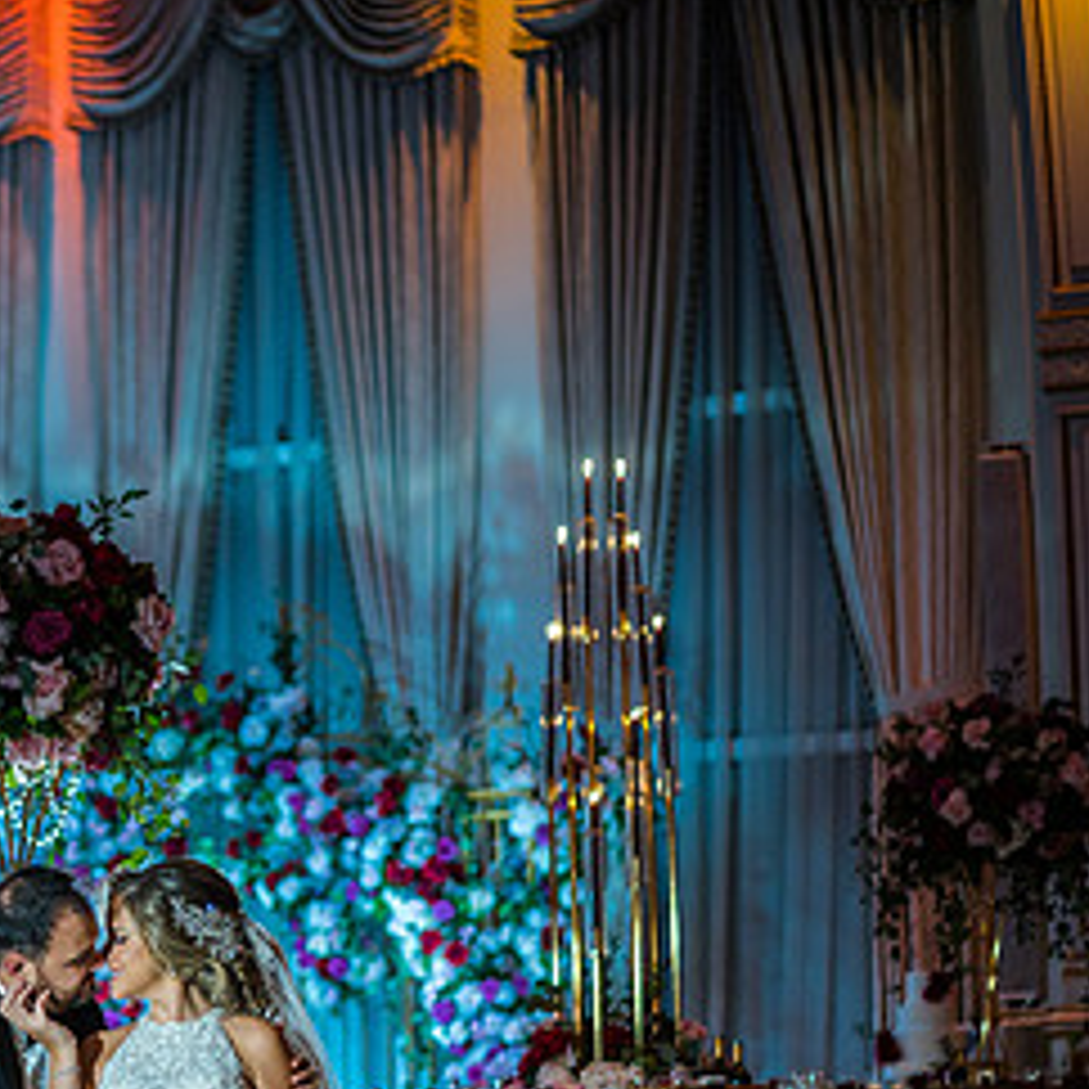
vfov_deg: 15.5
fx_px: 3986
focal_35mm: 112
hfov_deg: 15.1
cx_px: -180
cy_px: 857
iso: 500
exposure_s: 1/160
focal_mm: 55
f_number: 2
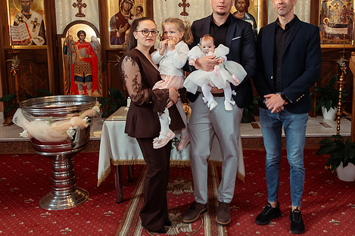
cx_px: 213
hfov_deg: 55.4
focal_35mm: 34
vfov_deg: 38.3
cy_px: 76
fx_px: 335
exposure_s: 1/250
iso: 3200
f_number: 3.5
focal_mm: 24
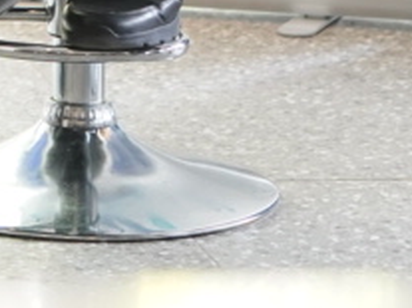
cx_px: -543
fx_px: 4473
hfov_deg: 5.1
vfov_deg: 3.8
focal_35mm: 376
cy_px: -701
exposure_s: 1/125
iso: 2000
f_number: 3.2
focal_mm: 50
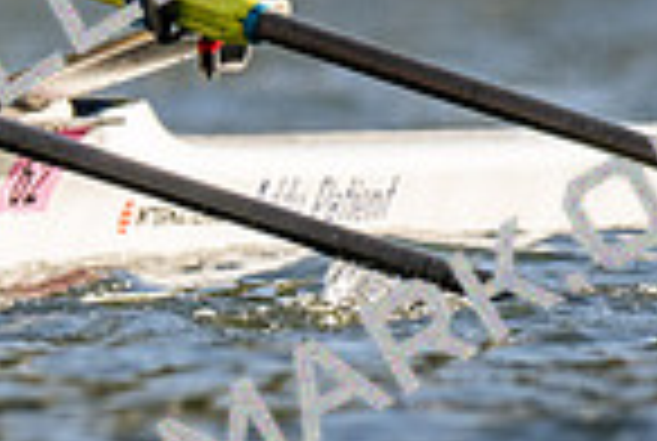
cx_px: -572
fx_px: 65322
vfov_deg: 0.4
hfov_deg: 0.6
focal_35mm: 3572
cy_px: -191
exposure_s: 1/2500
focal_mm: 600
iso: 180
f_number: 4
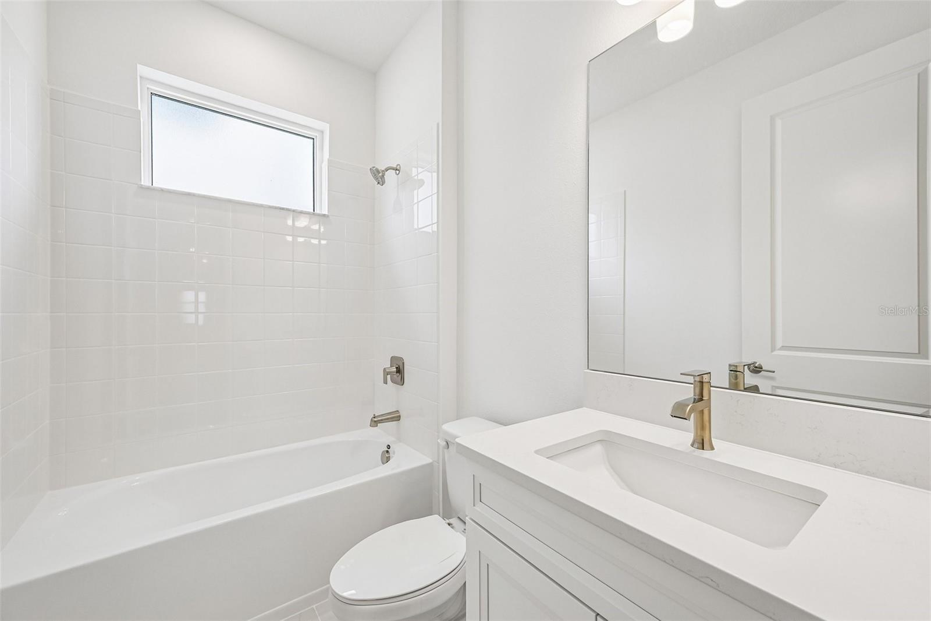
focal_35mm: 14
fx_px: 362
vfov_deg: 81.2
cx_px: 466
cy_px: 310
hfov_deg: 104.3
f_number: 8
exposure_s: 1/125
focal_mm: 14
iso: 400
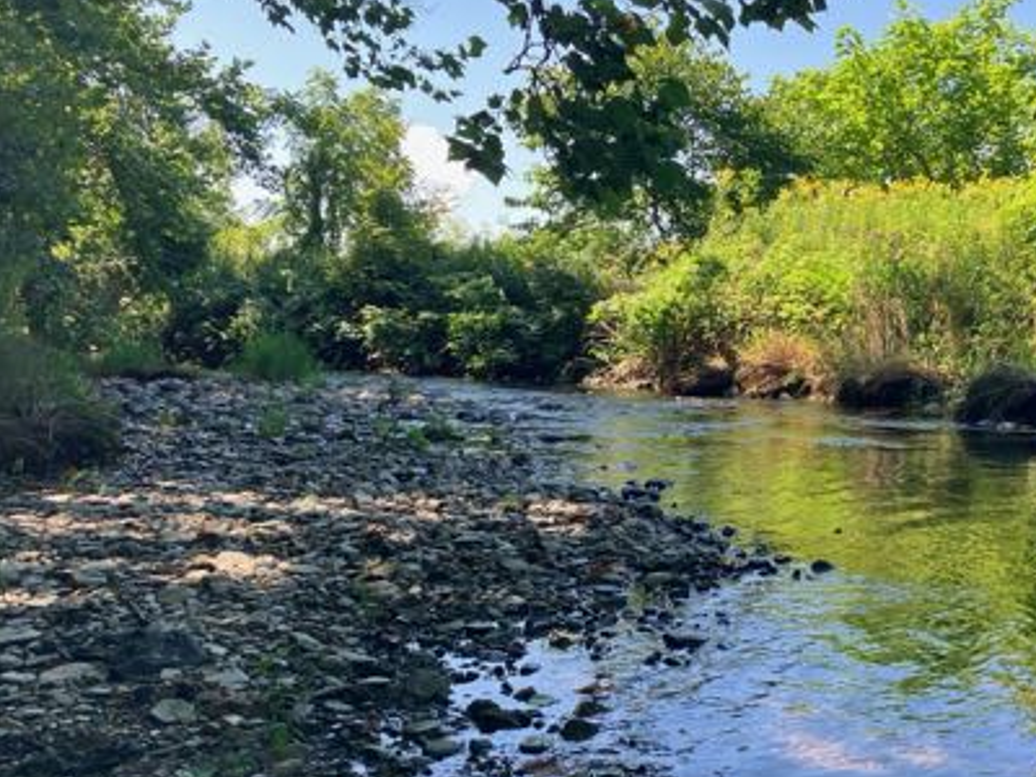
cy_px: 523
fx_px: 1257
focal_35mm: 42
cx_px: 689
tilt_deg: -8.0
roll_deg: +0.8
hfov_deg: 44.2
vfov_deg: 34.0
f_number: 1.8
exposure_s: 1/291
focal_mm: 3.99
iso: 32
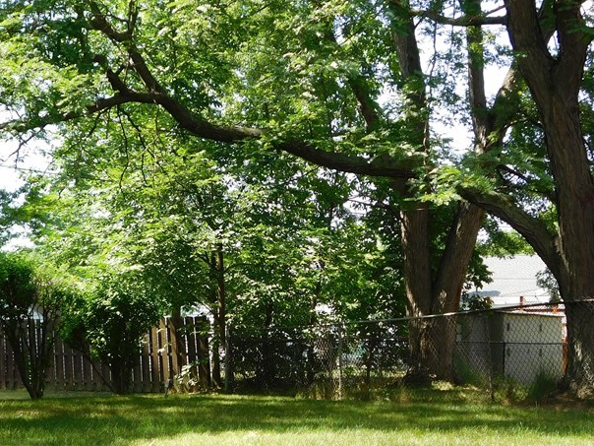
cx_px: 253
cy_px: 280
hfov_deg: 31.6
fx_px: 1047
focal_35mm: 61
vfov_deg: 24.0
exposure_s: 1/250
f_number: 3.5
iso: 125
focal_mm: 6.3
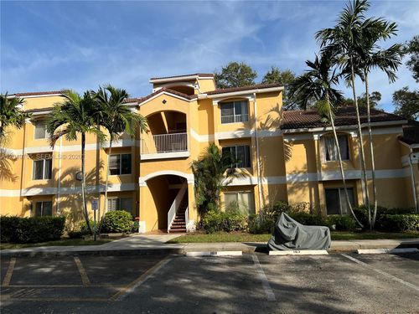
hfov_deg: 67.3
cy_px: 157
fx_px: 315
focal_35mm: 26
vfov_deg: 53.1
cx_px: 210
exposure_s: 1/6993
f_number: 1.5
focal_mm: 5.7
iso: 50
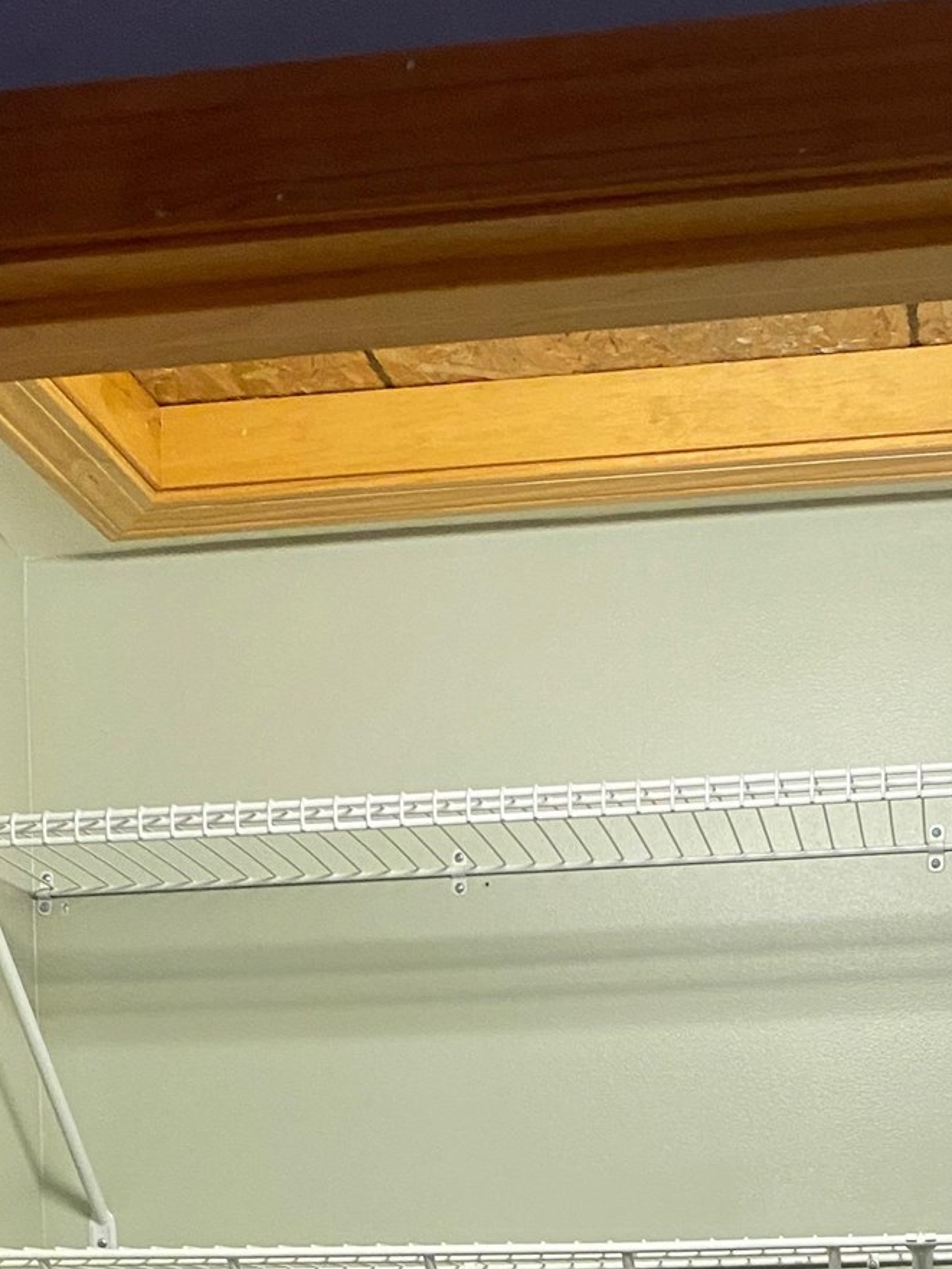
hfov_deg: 21.6
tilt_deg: -2.8
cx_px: 524
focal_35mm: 68
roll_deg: +0.7
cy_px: 1556
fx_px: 2493
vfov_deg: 25.4
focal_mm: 4.25
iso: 400
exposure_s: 1/60
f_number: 1.8
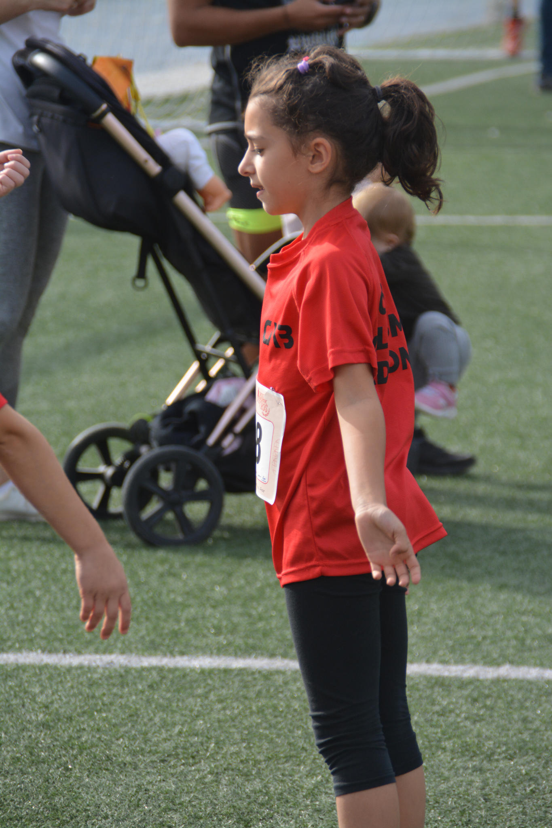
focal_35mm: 300
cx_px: 276
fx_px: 6901
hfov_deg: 4.6
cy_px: 414
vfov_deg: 6.9
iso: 560
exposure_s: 1/1000
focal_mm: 200
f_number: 6.3
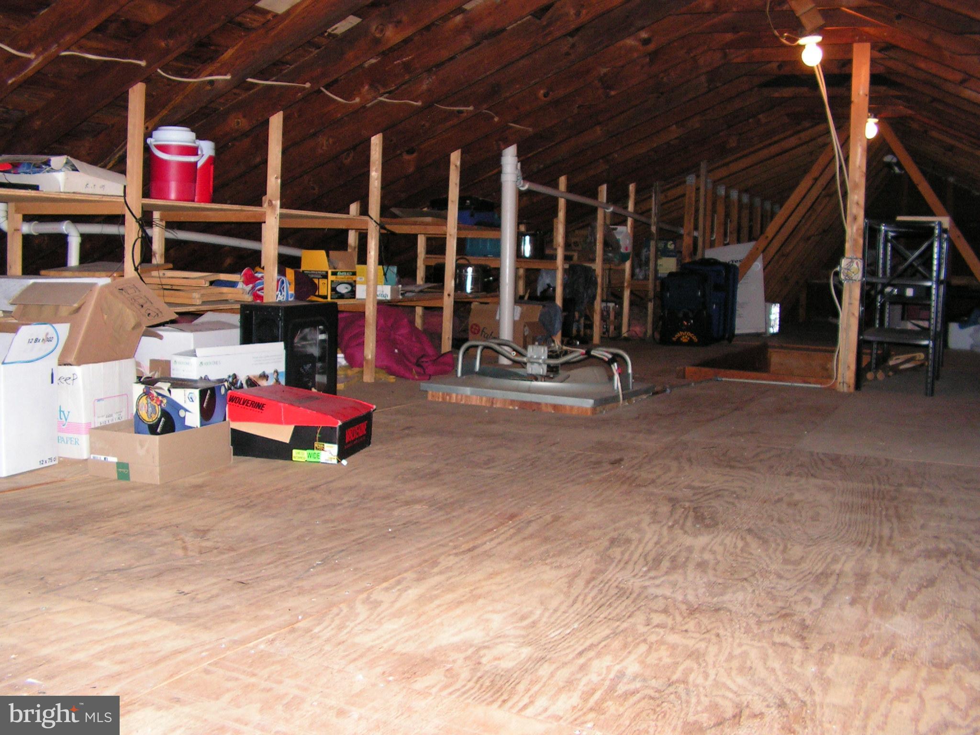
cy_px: 368
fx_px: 1019
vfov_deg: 39.7
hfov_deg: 51.4
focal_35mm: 36
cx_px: 490
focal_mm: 6
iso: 200
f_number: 3.2
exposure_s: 1/40
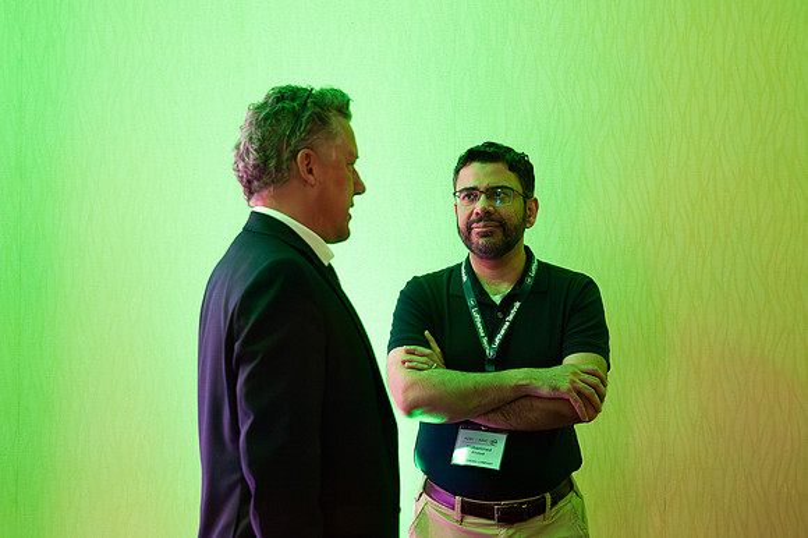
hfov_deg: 22.4
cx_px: 376
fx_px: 2037
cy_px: 255
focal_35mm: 91
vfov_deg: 15.0
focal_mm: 70
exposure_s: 1/160
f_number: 4
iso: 4000
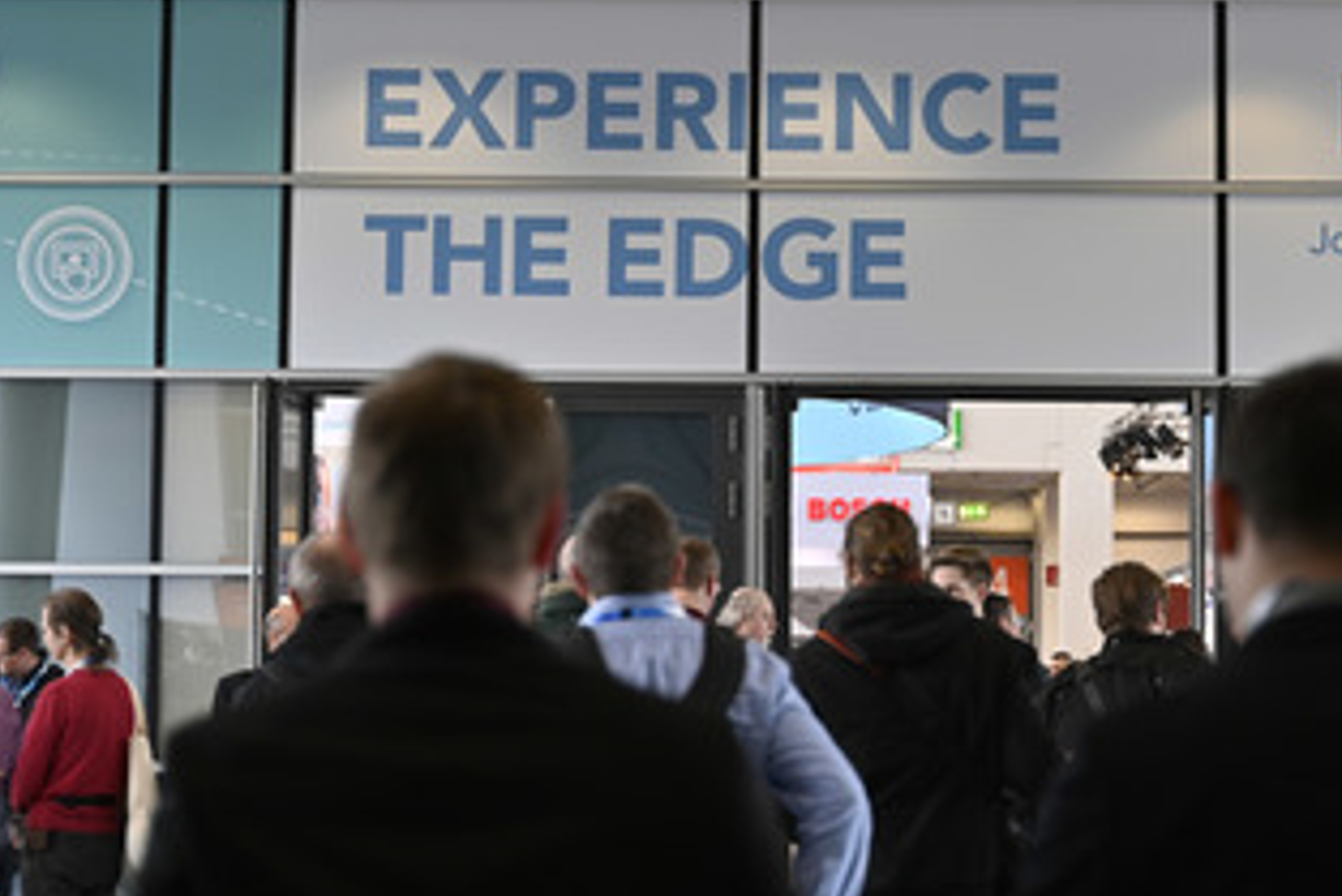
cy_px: 429
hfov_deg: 24.7
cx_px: 843
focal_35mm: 82
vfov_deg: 16.7
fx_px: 3058
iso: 250
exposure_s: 1/200
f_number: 2.8
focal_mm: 57
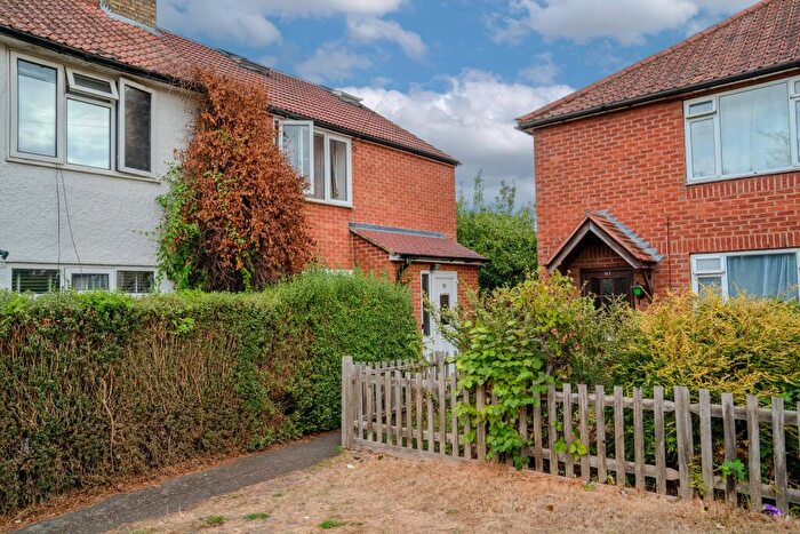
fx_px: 578
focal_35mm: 26
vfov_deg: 49.6
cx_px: 400
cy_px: 267
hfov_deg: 69.4
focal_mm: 26
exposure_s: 1/320
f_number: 7.1
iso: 400
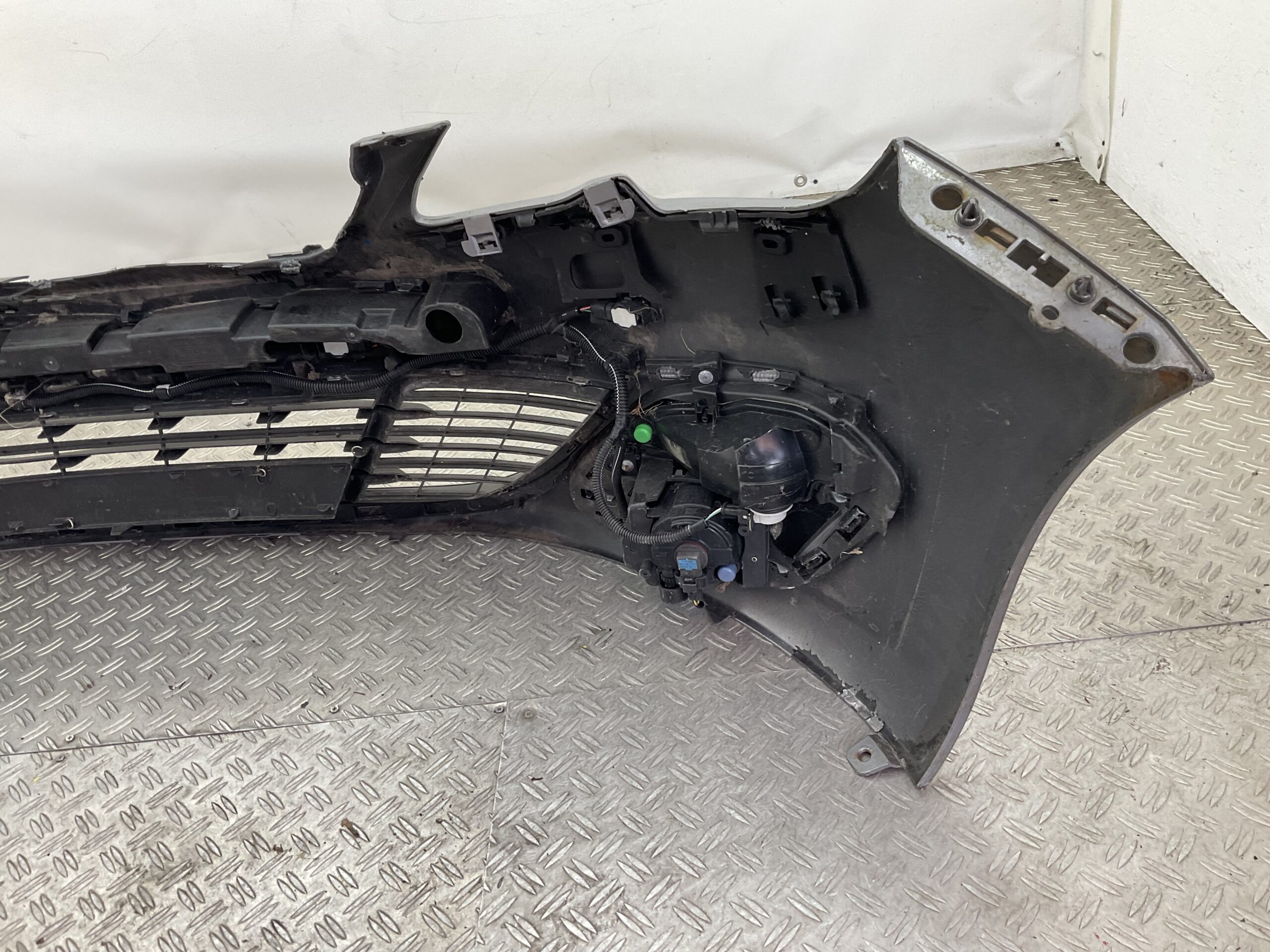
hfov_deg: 61.7
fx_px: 1064
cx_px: 635
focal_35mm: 29
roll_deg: +9.2
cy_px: 476
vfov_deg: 48.2
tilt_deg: -33.8
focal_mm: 3
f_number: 1.8
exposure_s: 1/120
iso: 40
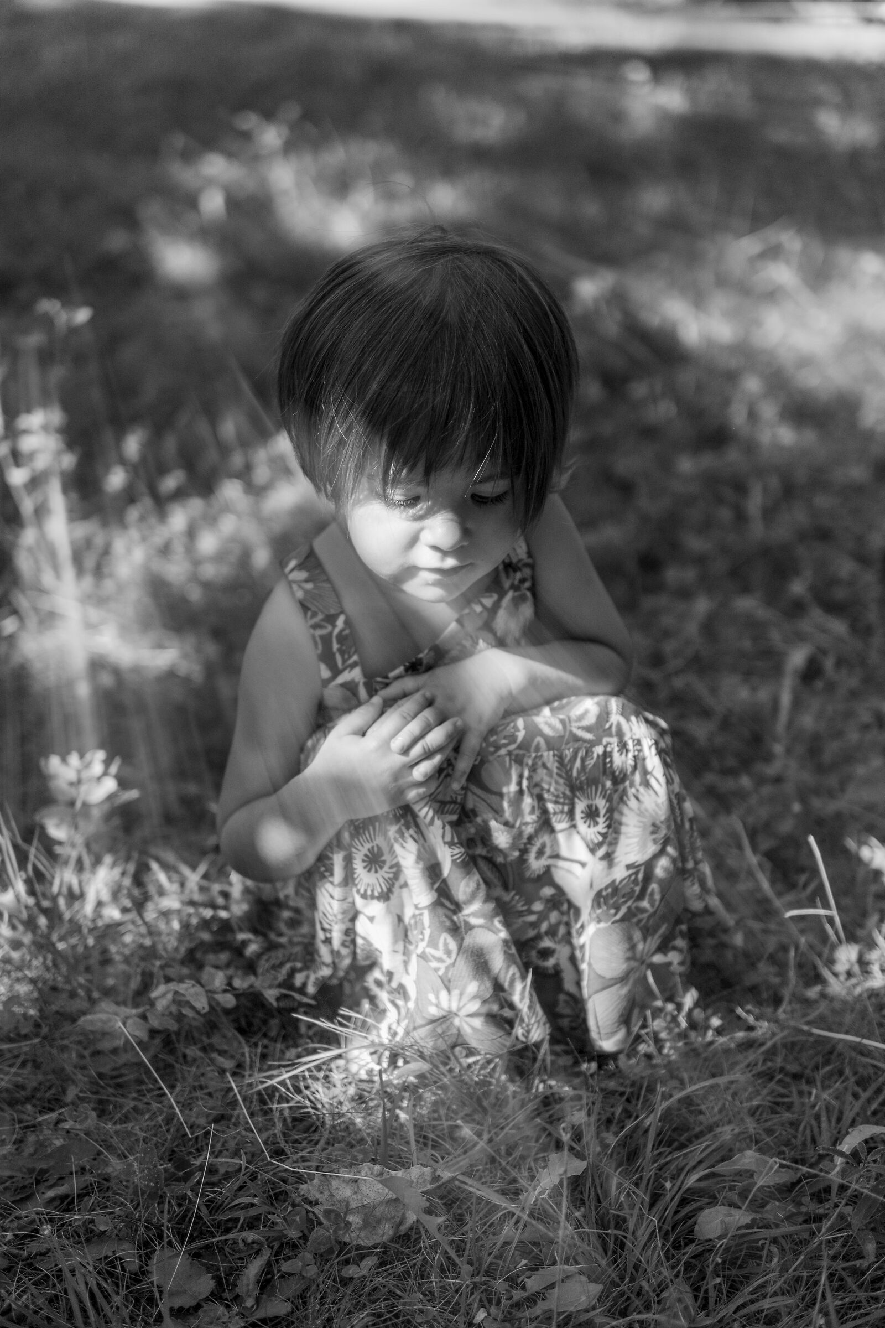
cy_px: 664
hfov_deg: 29.9
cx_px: 442
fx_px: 1659
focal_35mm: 45
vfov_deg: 43.6
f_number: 1.4
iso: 160
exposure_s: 1/5400
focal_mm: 30
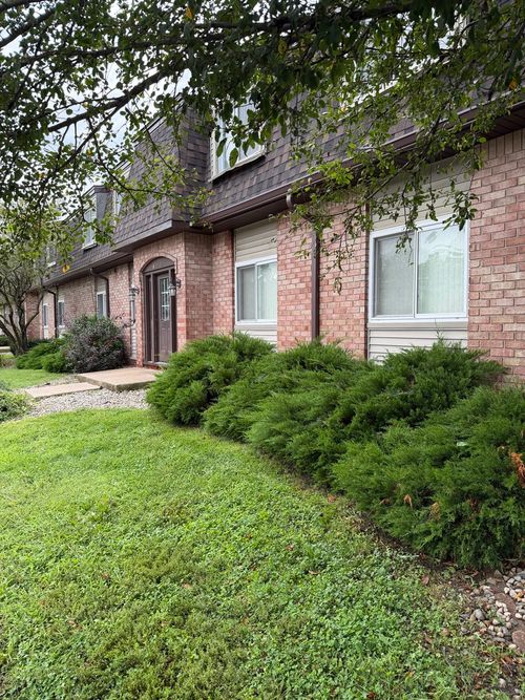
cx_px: 262
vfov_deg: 71.6
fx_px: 485
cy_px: 350
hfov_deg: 56.8
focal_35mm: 24
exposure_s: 1/1174
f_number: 1.78
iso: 100
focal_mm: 6.76
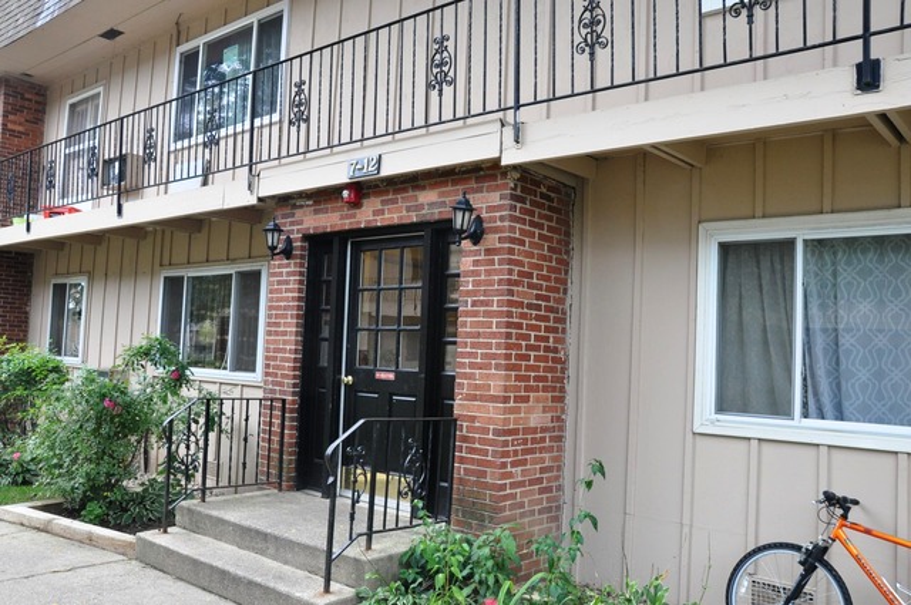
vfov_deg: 43.5
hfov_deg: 62.0
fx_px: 758
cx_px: 456
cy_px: 302
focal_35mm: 30
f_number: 8
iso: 800
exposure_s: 1/60
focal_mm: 20
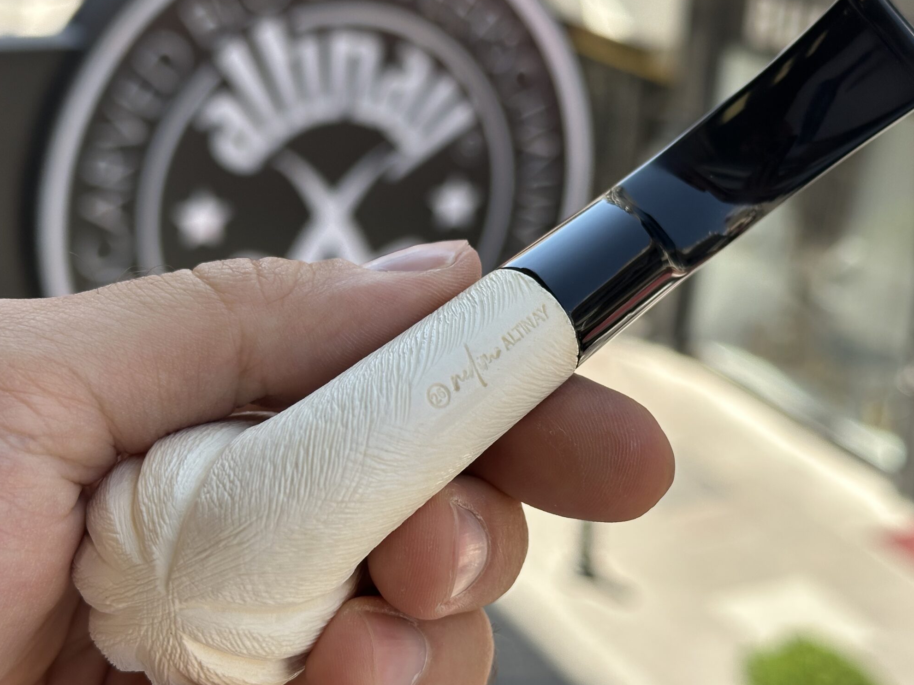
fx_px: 1637
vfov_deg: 23.6
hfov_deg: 31.2
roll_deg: -4.1
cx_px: 467
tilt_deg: -21.1
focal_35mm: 62
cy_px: 340
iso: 64
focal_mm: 6.86
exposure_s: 1/1009
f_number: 1.78
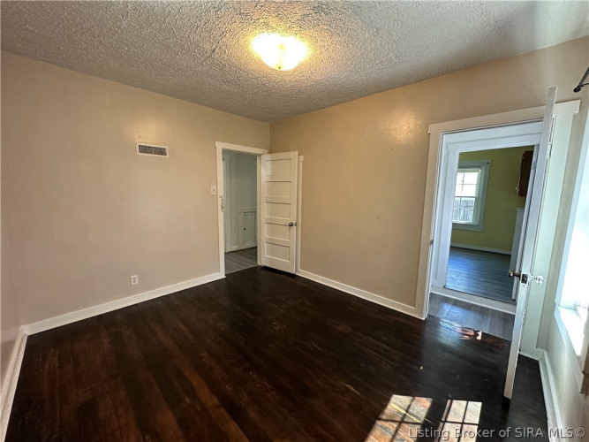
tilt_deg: -6.4
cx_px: 294
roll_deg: -1.4
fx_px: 238
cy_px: 221
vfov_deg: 85.7
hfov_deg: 102.1
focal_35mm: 14
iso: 160
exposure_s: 1/60
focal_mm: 2.22
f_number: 2.2
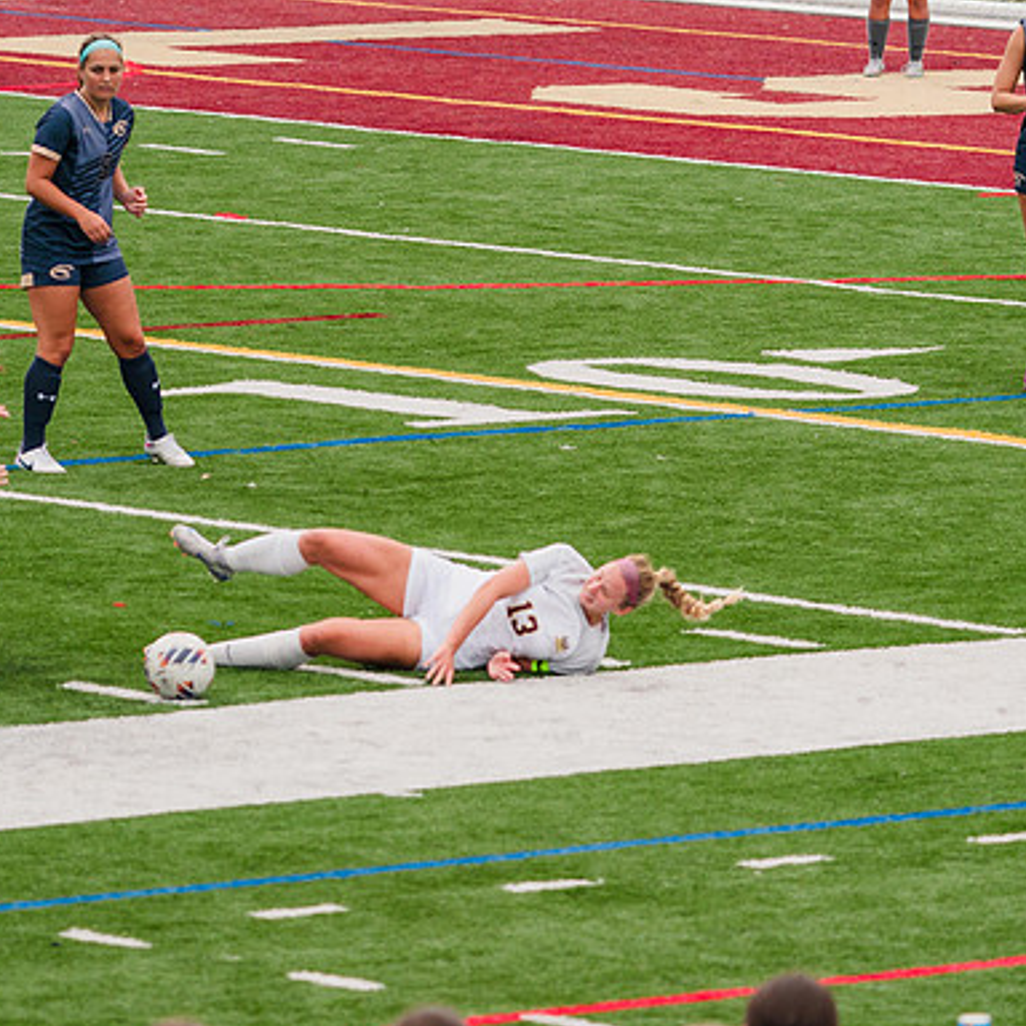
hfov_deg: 5.2
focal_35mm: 338
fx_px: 11334
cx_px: 425
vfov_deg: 5.2
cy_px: 482
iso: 500
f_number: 5.6
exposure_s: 1/1600
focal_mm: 200
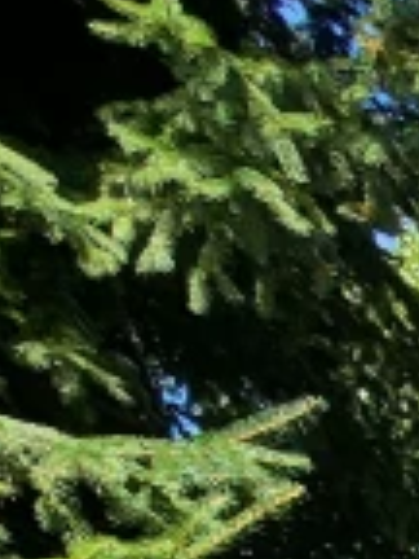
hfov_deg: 9.8
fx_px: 1453
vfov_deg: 15.6
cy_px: 1211
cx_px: 1416
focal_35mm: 90
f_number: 2.2
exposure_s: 1/577
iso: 32
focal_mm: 1.74
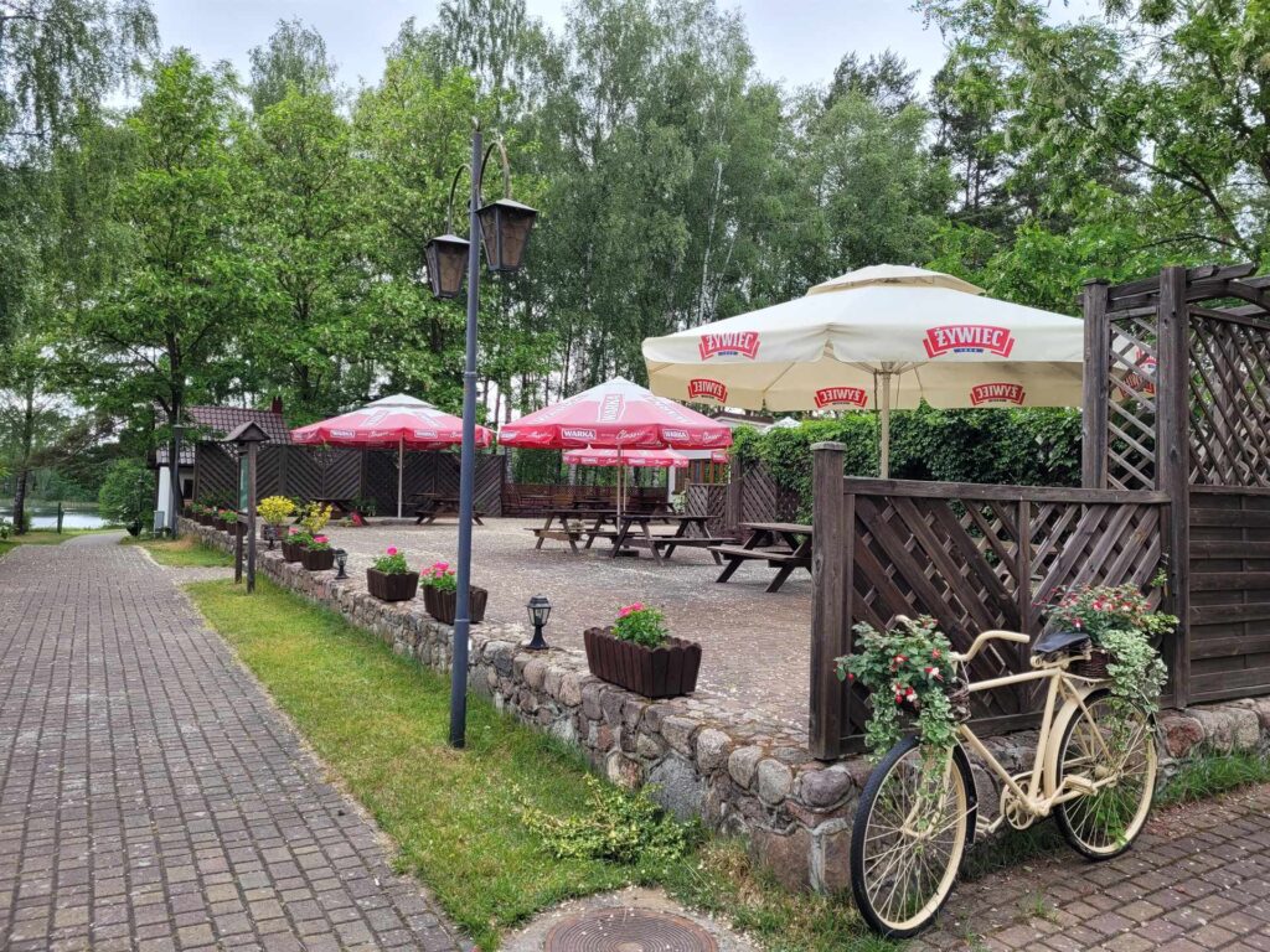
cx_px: 635
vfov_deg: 53.1
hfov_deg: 67.3
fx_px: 954
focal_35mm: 26
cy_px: 476
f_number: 1.8
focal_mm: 5.4
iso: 40
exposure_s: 1/277
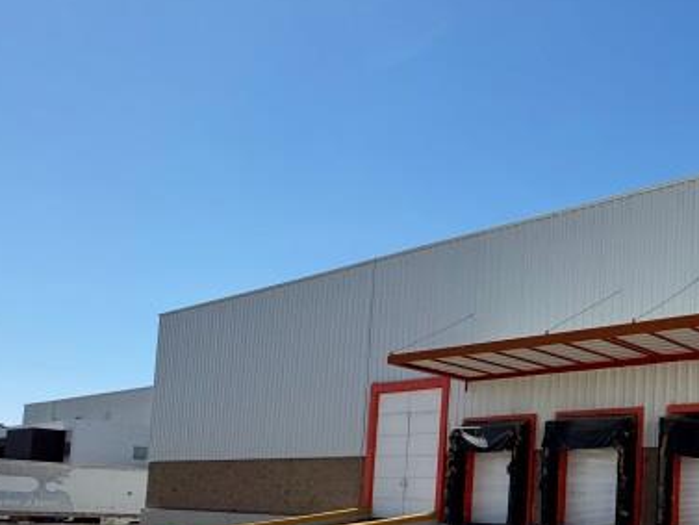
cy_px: 462
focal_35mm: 38
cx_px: 669
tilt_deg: +3.1
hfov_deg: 43.3
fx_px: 768
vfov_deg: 35.7
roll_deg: -1.6
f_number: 2.2
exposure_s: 1/1094
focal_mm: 2.22
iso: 50
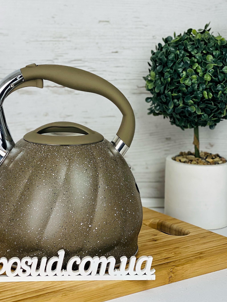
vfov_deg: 25.3
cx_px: 65
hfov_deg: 19.0
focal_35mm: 77
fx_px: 673
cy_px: 128
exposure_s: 1/187
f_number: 2
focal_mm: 6
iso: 20
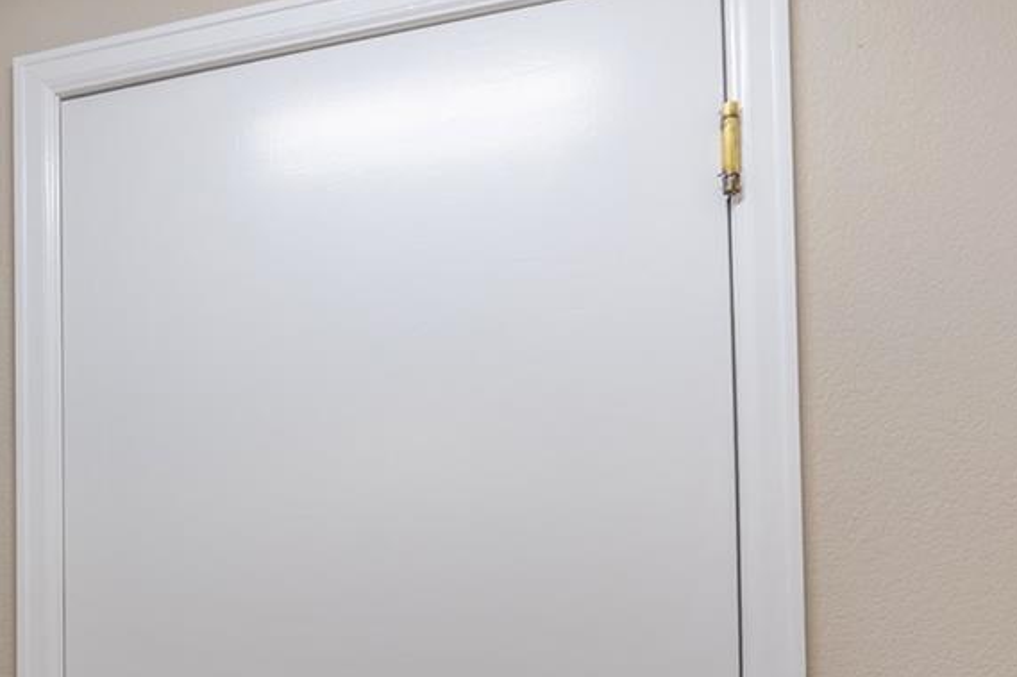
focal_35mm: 45
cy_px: 745
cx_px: -59
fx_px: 1271
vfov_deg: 27.3
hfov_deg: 37.6
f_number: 6.3
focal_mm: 16
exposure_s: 1/250
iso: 320
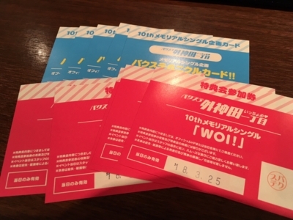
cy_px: 110
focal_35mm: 29
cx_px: 146
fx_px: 245
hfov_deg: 61.7
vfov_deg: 48.2
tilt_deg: -59.0
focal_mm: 4.15
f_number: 2.2
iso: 80
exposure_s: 1/30
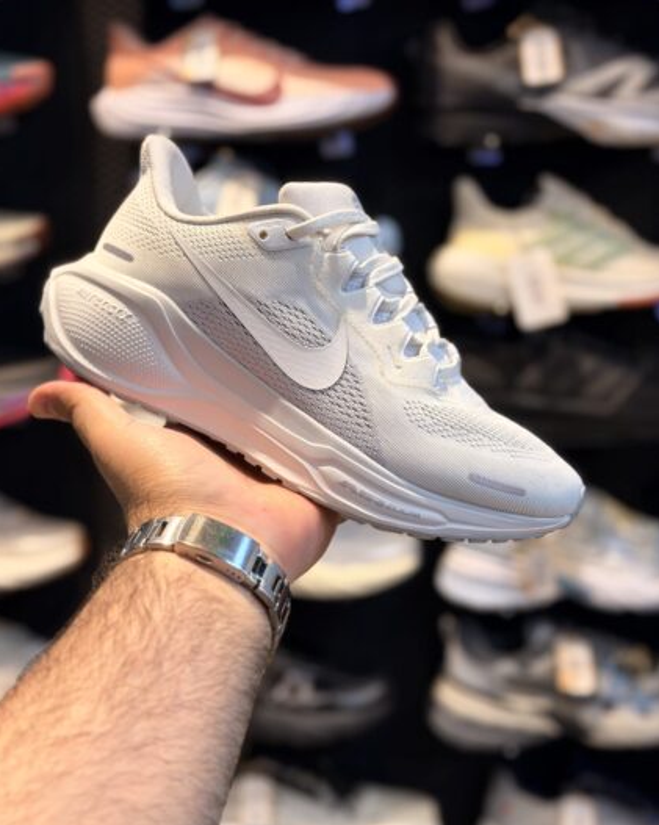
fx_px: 1244
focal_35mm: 51
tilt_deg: -10.1
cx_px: 327
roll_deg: +2.8
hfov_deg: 29.7
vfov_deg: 36.7
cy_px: 386
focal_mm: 6.76
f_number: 1.78
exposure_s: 1/121
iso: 50
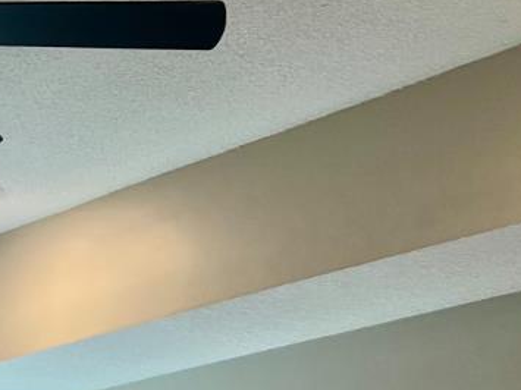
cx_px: -191
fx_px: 1655
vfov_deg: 12.0
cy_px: 782
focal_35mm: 110
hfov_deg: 16.7
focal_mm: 5.7
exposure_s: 1/158
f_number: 1.5
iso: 50
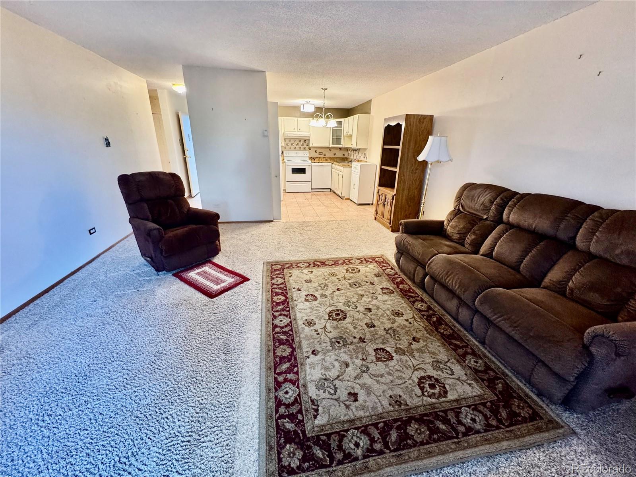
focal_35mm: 14
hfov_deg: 102.1
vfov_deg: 85.7
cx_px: 318
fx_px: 257
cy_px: 238
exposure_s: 1/60
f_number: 2.2
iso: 320
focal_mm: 2.22
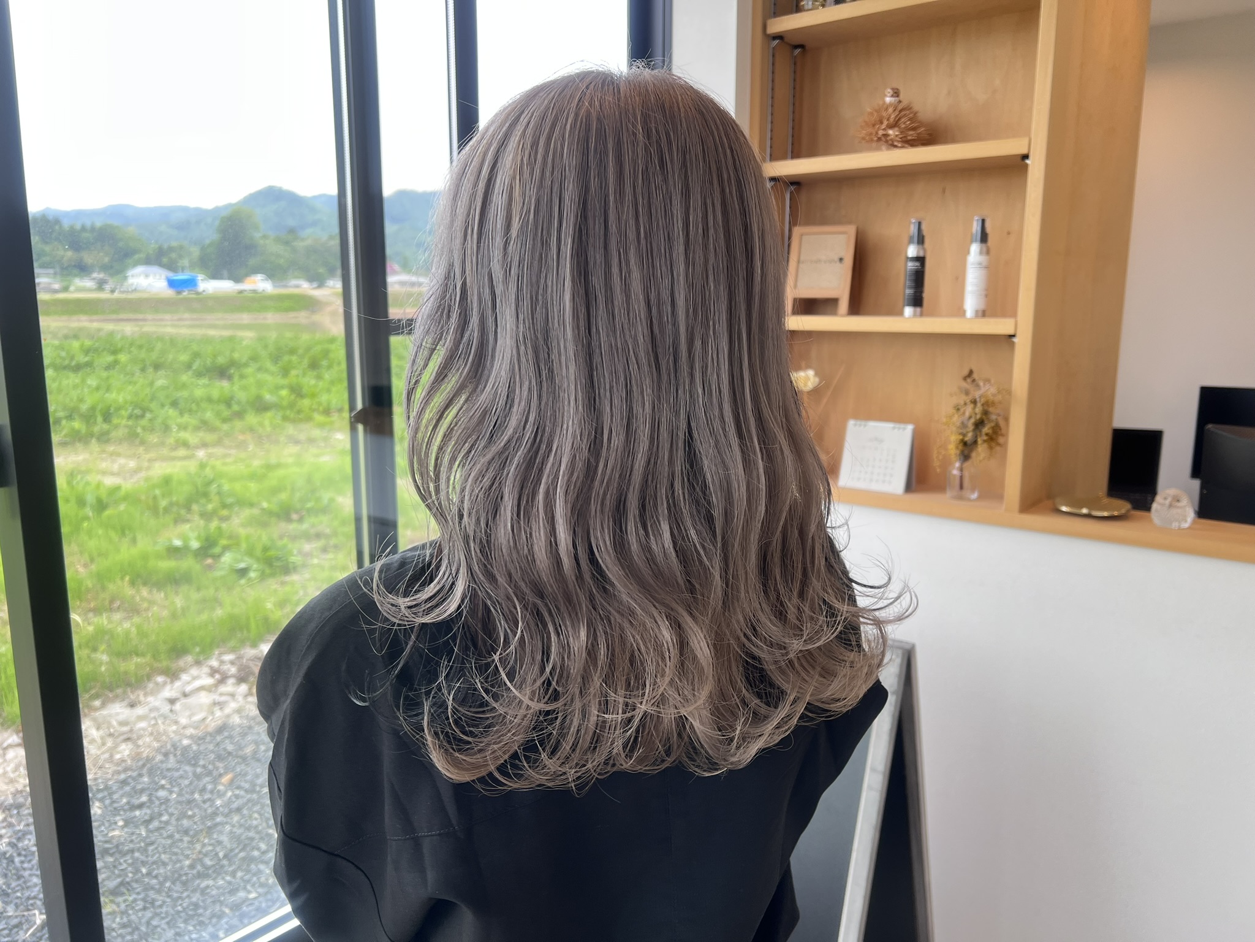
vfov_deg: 53.1
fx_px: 943
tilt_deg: -10.9
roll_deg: -0.5
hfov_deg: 67.3
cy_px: 471
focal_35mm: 26
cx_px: 628
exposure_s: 1/121
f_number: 1.5
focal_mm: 5.7
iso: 50
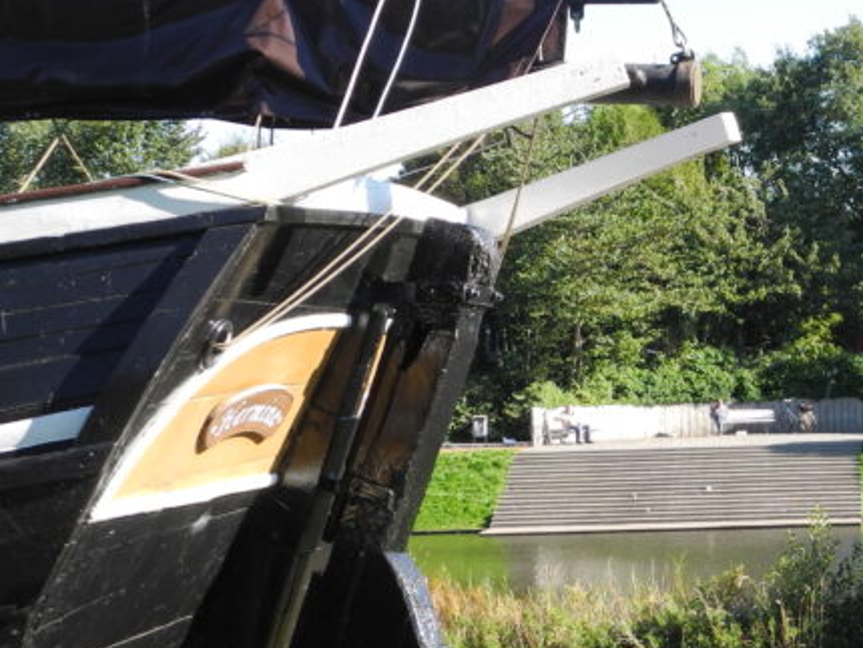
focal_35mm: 119
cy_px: 287
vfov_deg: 12.5
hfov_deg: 16.0
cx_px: 979
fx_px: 2968
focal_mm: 10.7
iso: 100
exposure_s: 1/320
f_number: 3.5
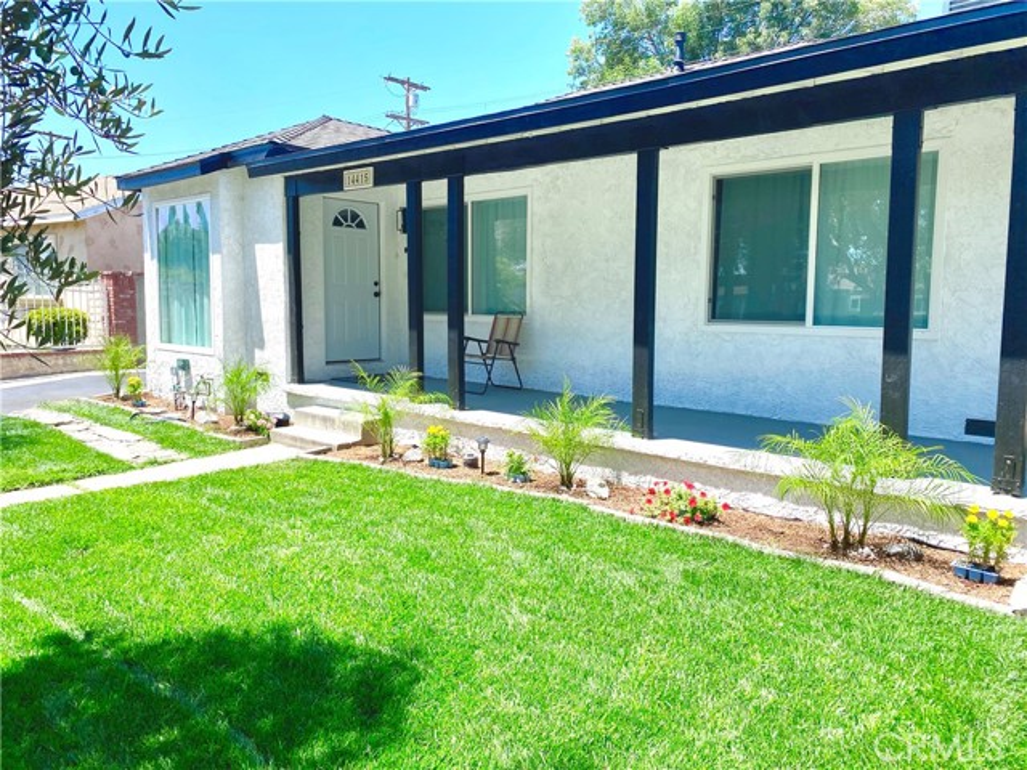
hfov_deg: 67.3
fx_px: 771
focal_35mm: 26
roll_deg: -0.1
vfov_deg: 53.1
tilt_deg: -4.2
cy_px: 385
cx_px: 514
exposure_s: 1/1362
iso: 32
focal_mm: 4.25
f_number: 1.8
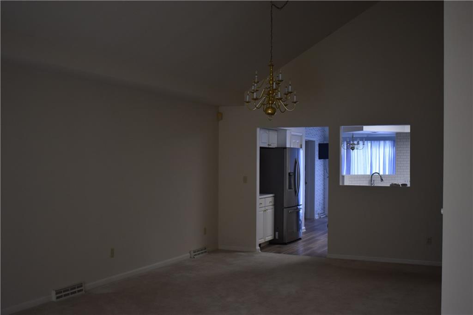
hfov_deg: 46.4
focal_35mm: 42
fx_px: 552
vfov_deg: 31.9
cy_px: 158
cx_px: 236
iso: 640
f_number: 4.2
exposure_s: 1/250
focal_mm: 28
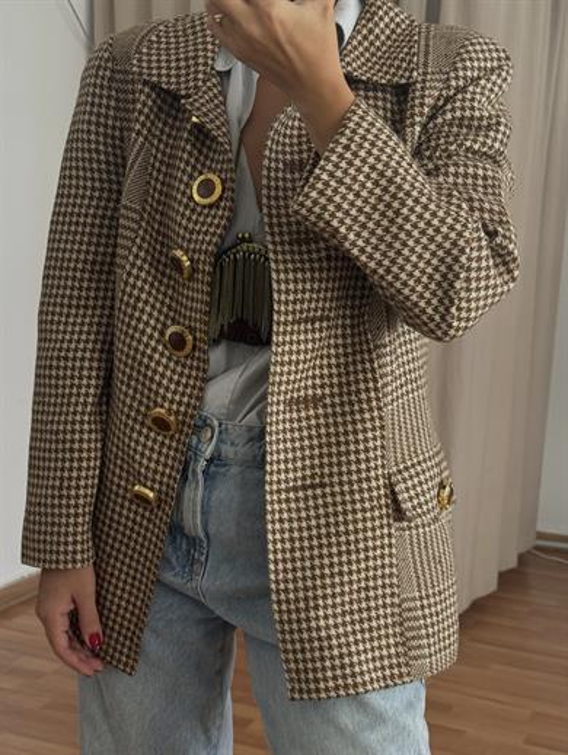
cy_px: 378
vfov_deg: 39.6
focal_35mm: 48
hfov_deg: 30.3
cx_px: 284
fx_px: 1049
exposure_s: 1/100
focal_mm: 6.76
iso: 200
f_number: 1.78
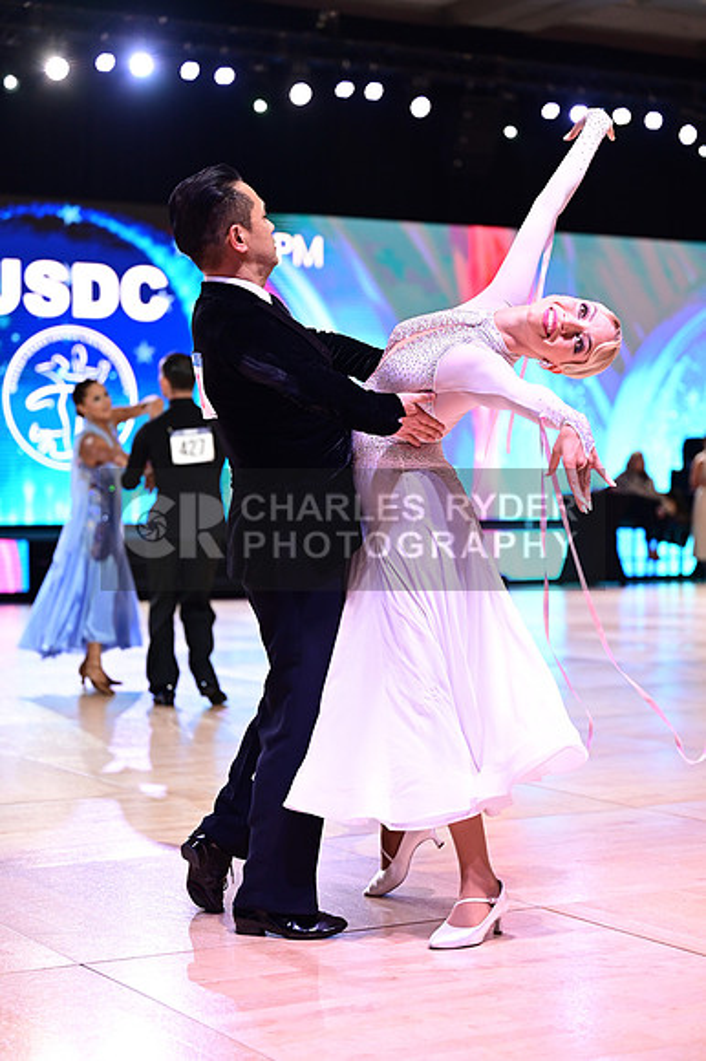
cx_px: 353
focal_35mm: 70
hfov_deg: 19.4
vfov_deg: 28.9
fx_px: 2061
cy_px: 530
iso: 1600
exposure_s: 1/400
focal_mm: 70
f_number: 2.8
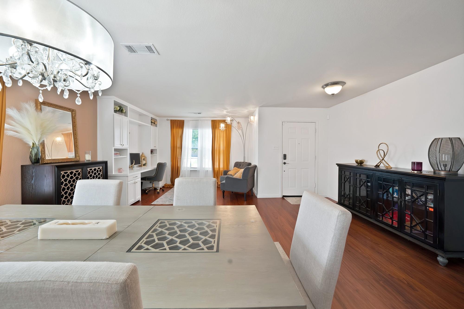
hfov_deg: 112.6
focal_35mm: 12
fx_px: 155
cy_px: 154
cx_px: 232
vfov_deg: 90.1
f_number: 9
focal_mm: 12
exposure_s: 1/3
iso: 640
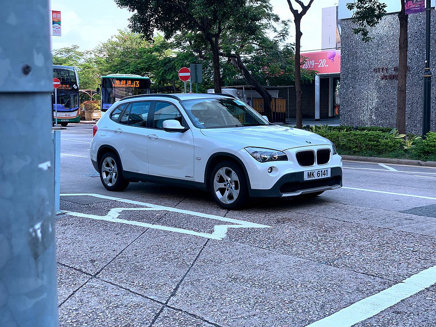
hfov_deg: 36.8
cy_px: 164
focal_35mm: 52
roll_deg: +0.2
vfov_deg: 28.0
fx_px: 655
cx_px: 218
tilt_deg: -5.2
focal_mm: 6
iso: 16
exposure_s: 1/218
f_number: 2.4
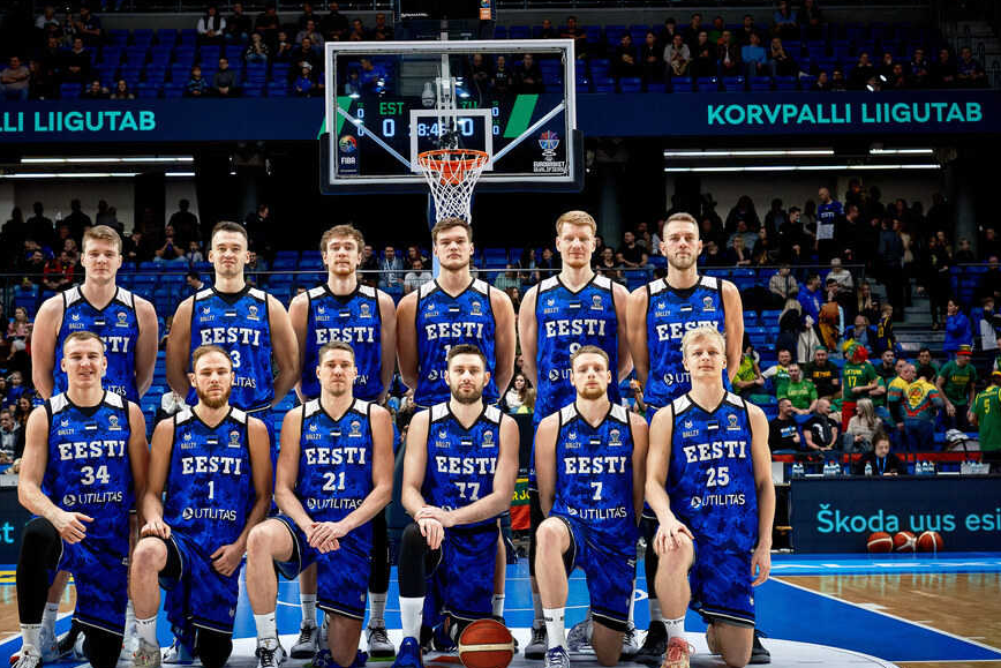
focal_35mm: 59
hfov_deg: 33.8
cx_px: 413
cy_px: 349
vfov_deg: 23.0
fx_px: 1641
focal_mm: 33
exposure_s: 1/320
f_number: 4
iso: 1250
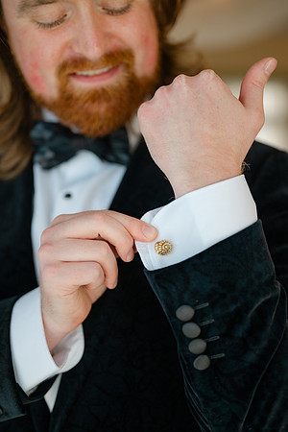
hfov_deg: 27.0
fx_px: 600
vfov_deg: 39.6
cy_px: 216
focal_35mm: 50
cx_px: 144
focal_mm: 50
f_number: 1.8
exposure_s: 1/500
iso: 64
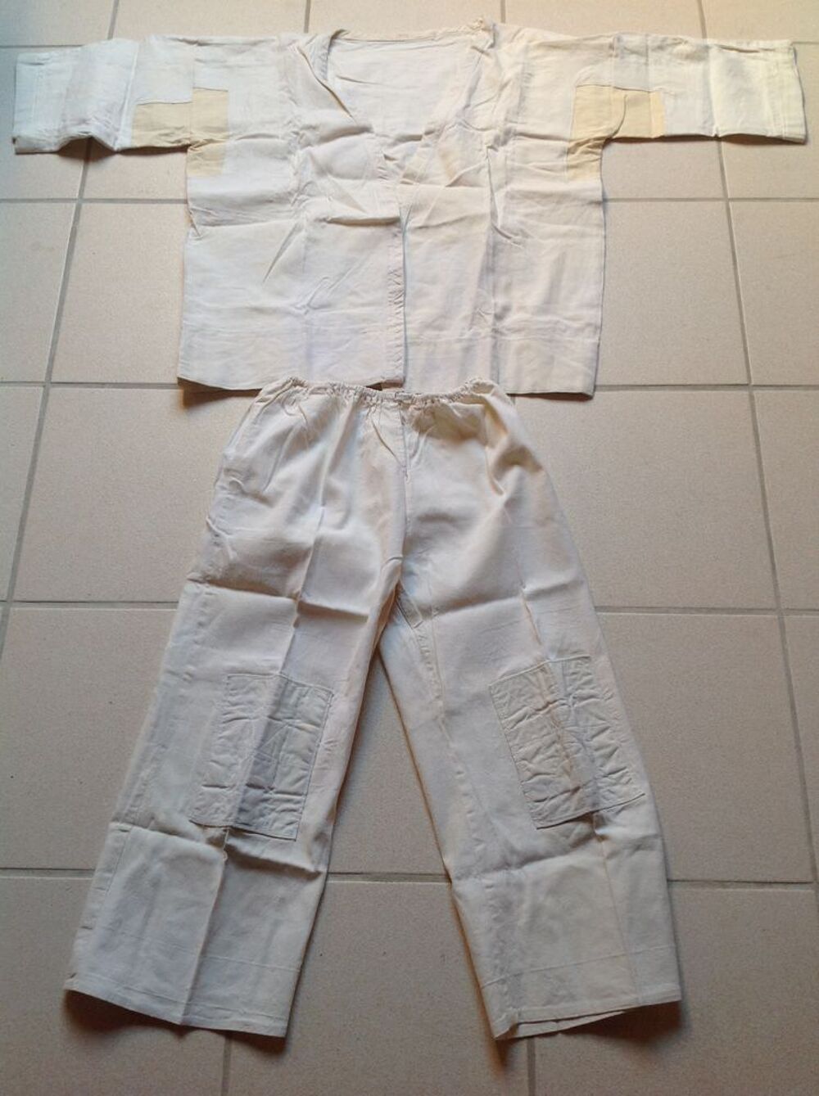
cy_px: 548
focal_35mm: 35
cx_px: 410
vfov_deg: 52.7
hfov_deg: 40.6
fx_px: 1107
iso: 50
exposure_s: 1/40
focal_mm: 4.28
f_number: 2.4
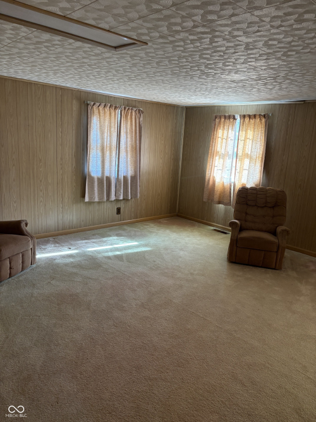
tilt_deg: -9.9
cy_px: 211
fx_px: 317
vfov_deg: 67.3
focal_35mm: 26
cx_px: 158
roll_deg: -3.0
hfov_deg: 53.0
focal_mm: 5.96
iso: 160
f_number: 1.6
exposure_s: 1/60
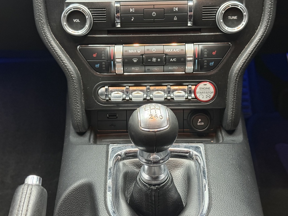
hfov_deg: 38.9
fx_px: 408
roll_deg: +2.0
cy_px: 106
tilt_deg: -34.4
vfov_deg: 29.7
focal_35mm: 49
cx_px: 142
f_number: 1.78
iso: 500
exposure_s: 1/32
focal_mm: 6.76
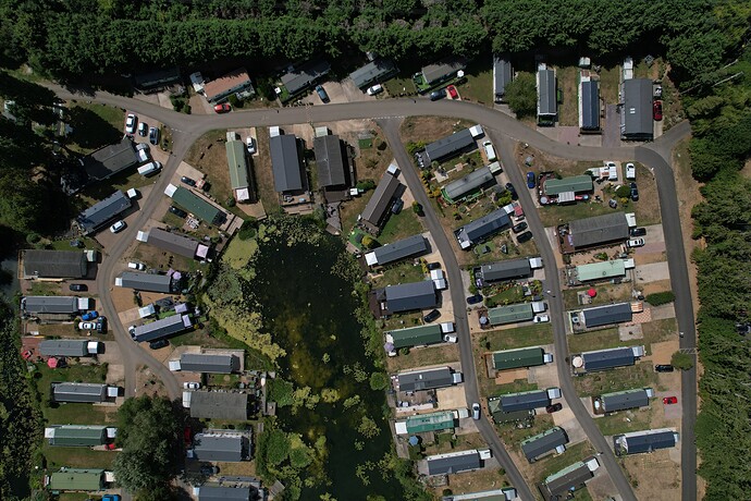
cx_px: 376
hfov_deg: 78.6
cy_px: 250
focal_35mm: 22
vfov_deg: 57.2
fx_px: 459
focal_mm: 8.38
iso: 100
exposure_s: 1/5000
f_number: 2.8
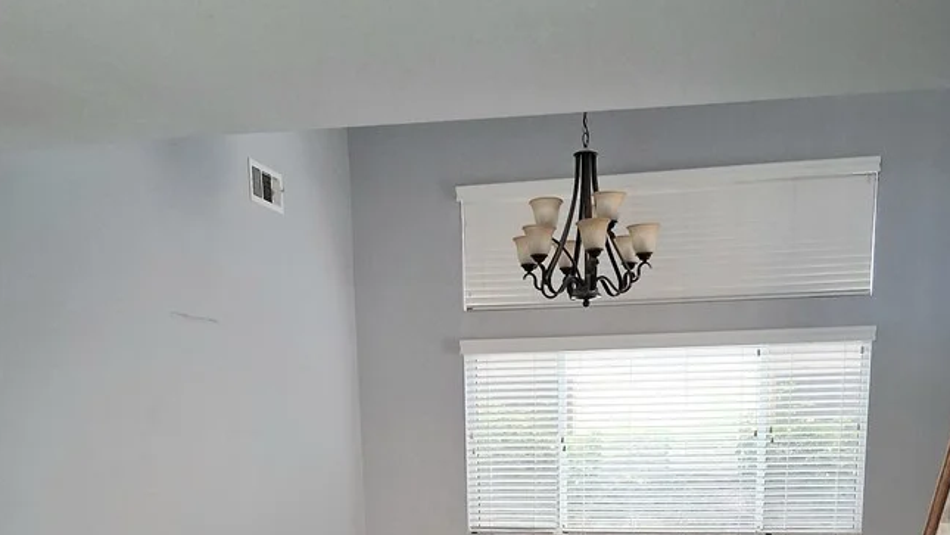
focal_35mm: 45
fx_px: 1134
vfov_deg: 24.0
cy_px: 654
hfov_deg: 45.4
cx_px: 511
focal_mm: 3.98
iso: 250
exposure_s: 1/100
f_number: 1.8
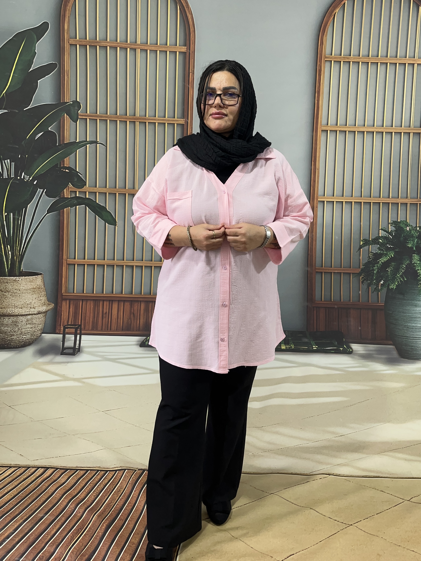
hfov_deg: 53.1
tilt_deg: -11.9
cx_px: 210
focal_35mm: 26
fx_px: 422
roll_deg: -1.5
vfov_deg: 67.3
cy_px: 280
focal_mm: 5.1
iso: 125
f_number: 1.6
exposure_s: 1/50
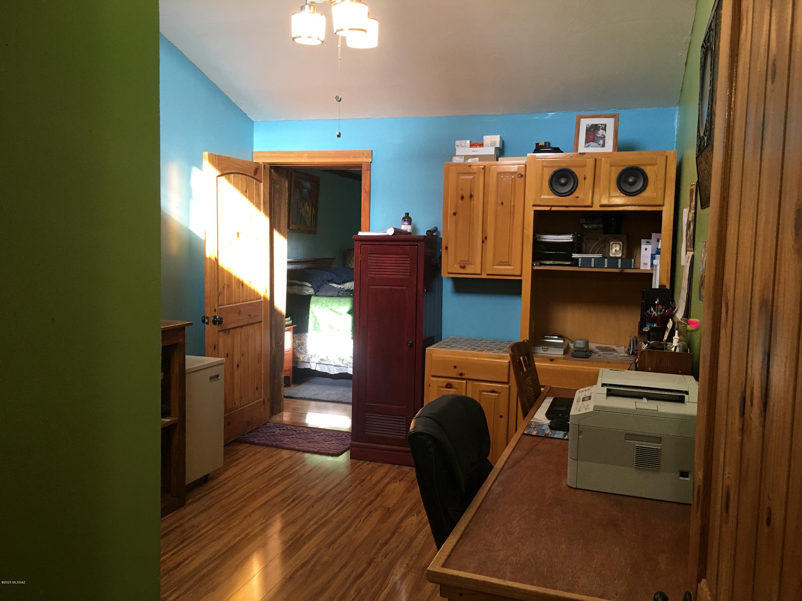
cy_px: 300
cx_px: 401
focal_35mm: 29
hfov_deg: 61.7
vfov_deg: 48.2
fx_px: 672
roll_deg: -2.1
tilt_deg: -3.9
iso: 40
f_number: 2.2
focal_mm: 4.15
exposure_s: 1/30
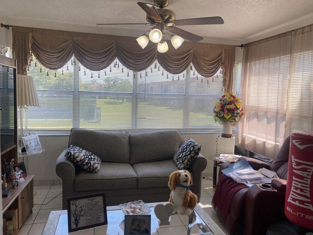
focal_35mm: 26
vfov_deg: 53.1
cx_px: 156
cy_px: 118
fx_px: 235
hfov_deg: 67.3
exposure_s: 1/273
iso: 32
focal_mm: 4.25
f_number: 1.8
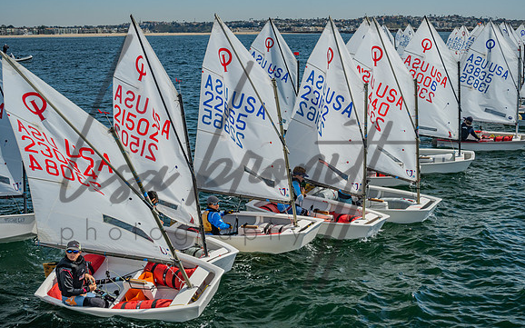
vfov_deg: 24.9
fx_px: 744
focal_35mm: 52
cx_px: 262
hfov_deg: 38.9
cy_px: 164
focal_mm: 50
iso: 100
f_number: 8
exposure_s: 1/640
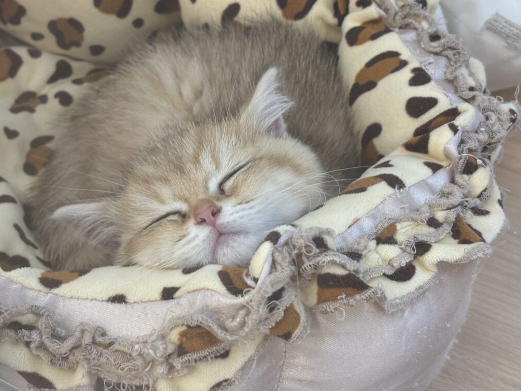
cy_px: 173
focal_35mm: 62
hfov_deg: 31.1
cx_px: 218
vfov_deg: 23.6
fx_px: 933
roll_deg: -10.4
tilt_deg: -42.8
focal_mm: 5.96
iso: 80
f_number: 1.6
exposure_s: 1/50
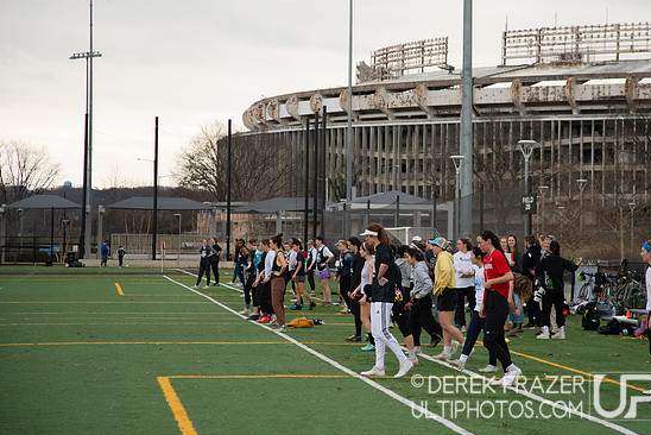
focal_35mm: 109
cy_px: 171
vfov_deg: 12.6
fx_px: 1972
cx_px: 389
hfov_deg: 18.7
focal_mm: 85
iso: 1600
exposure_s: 1/1250
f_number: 4.5
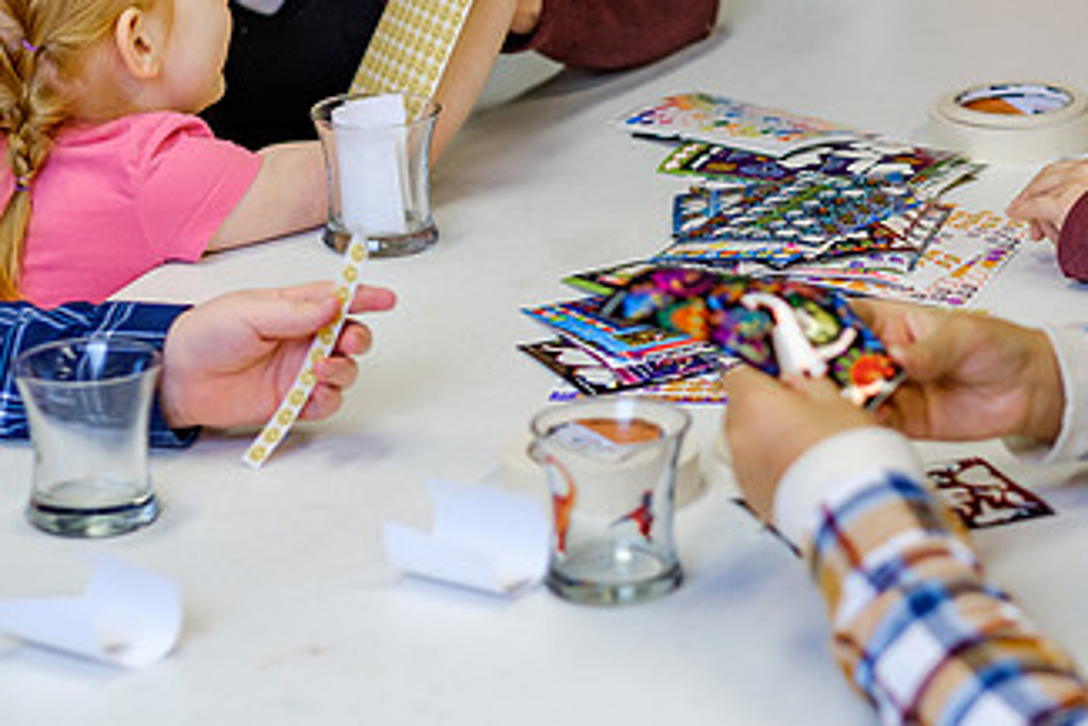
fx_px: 4686
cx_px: 748
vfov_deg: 8.9
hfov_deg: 13.2
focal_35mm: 155
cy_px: 185
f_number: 2
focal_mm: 56
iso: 200
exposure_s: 1/125
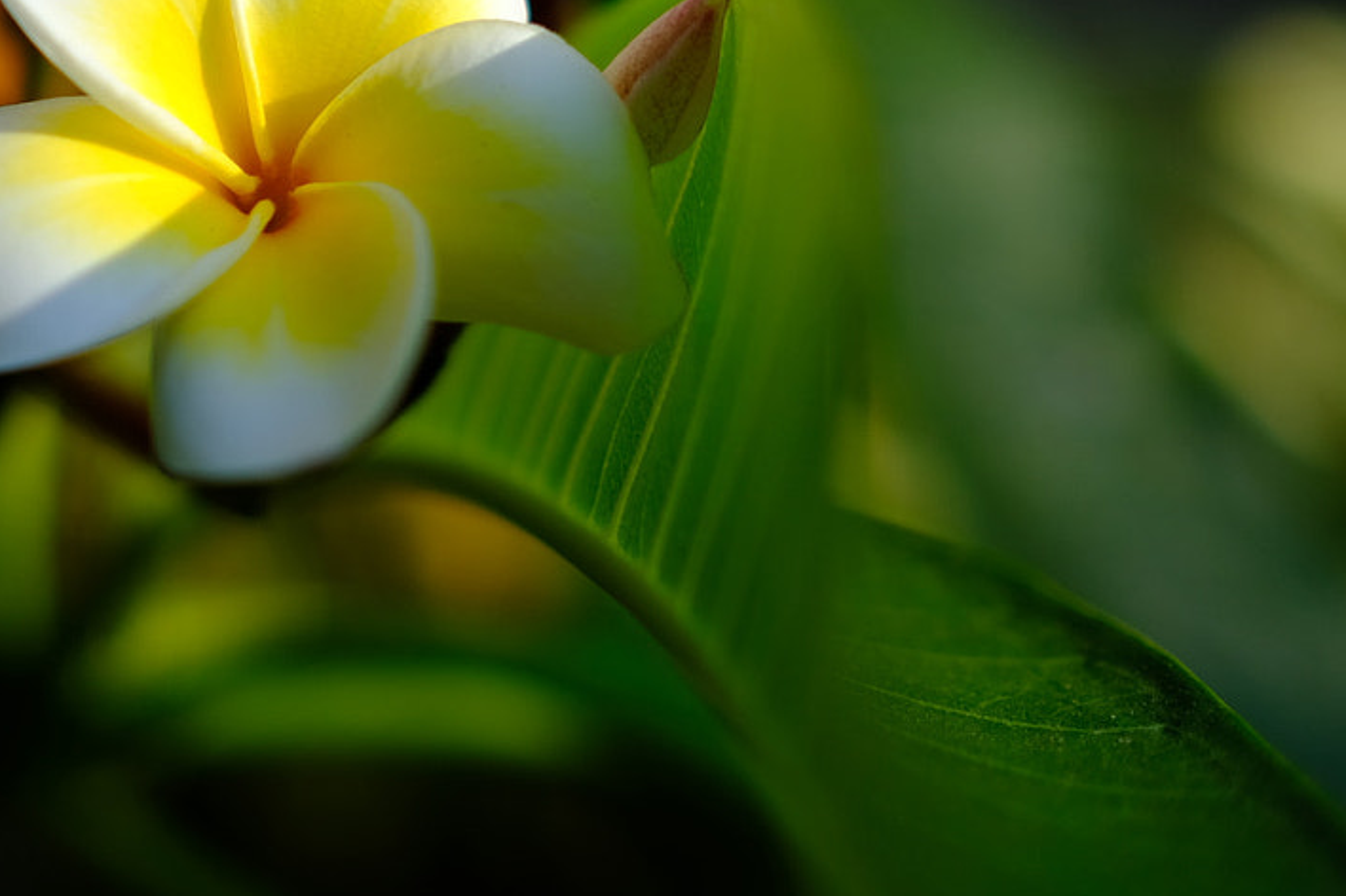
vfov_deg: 16.9
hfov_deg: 24.6
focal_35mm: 79
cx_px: 40
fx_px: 2952
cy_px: 36
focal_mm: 23
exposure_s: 1/4400
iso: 200
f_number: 1.8
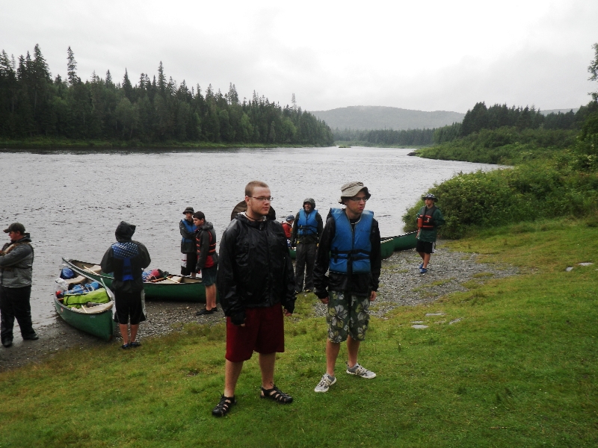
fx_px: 484
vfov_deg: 49.7
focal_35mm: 28
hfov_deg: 63.4
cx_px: 299
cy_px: 224
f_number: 3.5
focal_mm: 5
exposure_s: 1/200
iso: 80
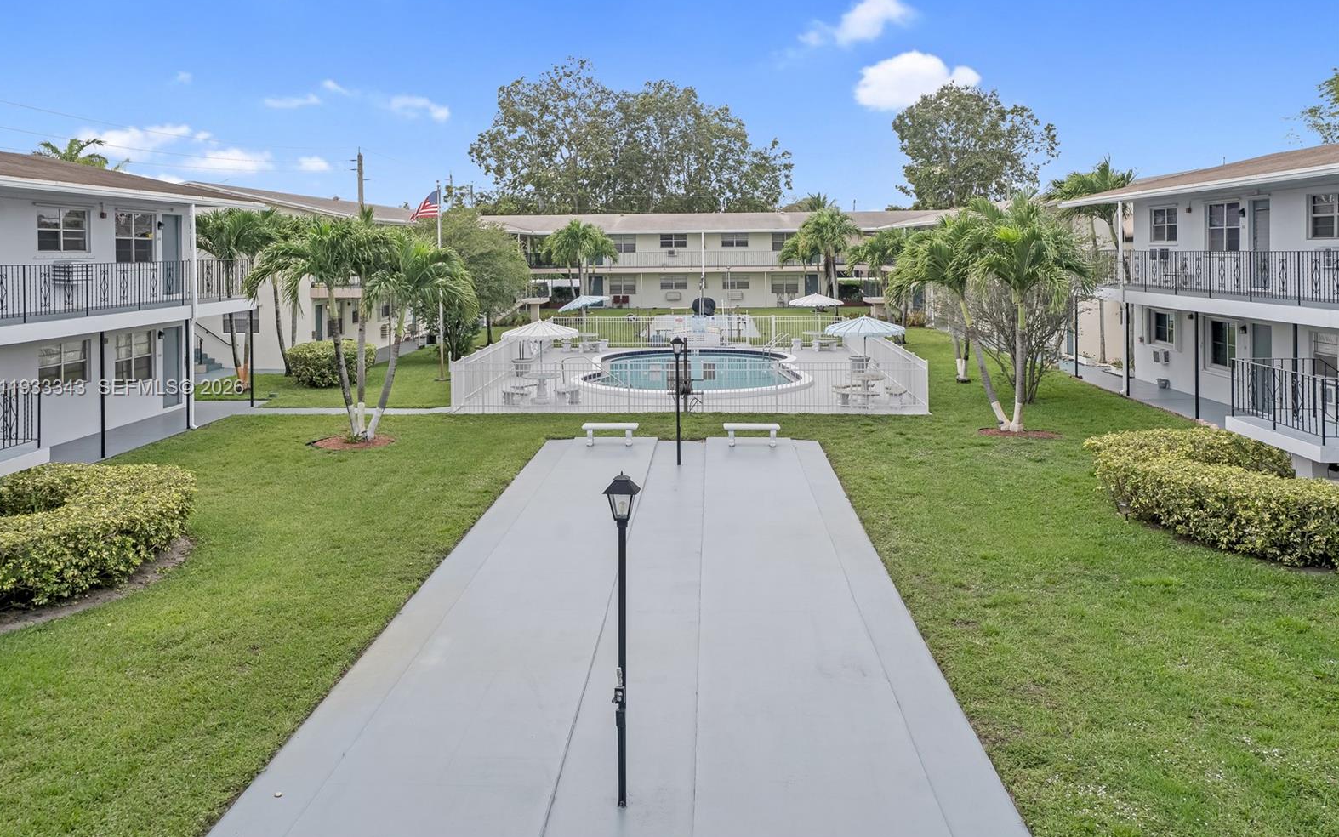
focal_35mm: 29
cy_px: 389
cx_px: 660
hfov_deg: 64.6
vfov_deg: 43.1
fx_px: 1058
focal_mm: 28
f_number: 8
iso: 100
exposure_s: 1/250
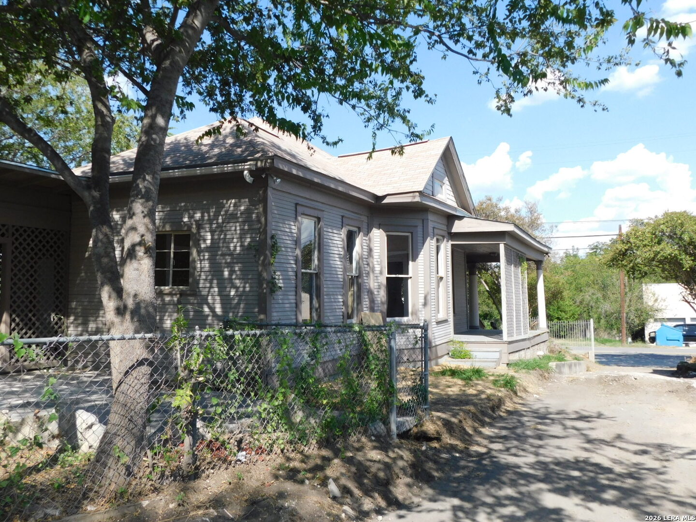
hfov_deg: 60.0
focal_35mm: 30
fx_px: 603
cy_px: 261
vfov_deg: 46.8
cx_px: 348
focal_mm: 5.3
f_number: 3.2
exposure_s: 1/800
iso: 125
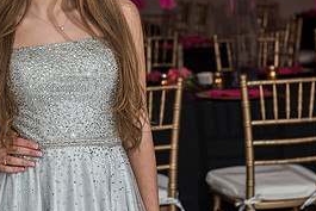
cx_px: 87
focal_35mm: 161
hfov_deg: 12.7
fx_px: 1414
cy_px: 14
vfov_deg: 8.5
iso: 800
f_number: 4.5
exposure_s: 1/100
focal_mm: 70
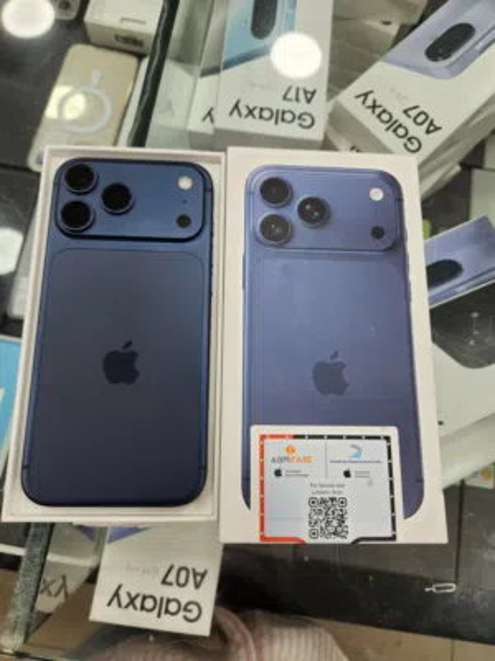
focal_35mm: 23
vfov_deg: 73.9
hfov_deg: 58.9
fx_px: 439
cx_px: 248
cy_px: 330
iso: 40
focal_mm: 5.4
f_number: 1.8
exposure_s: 1/180
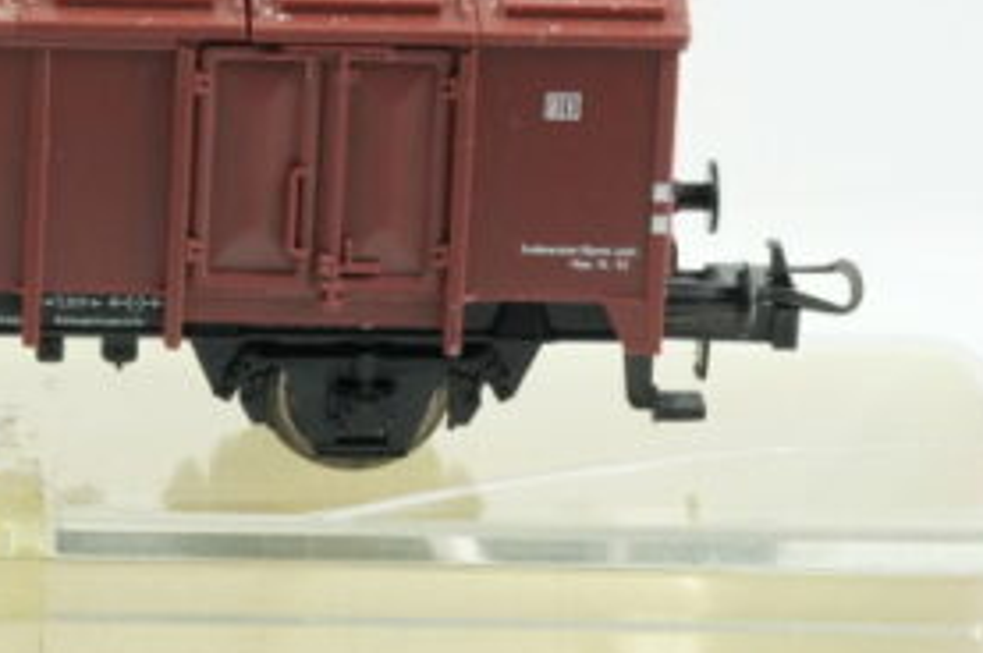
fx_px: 9082
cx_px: -103
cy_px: 437
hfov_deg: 6.2
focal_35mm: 333
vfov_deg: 4.1
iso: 2500
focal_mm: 90
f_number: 16
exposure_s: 1/30
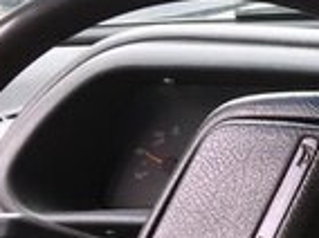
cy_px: 280
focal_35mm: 135
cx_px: 636
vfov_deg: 10.8
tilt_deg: -17.8
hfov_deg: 12.8
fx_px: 1242
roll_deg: -1.7
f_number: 2.2
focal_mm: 4.15
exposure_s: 1/50
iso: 32
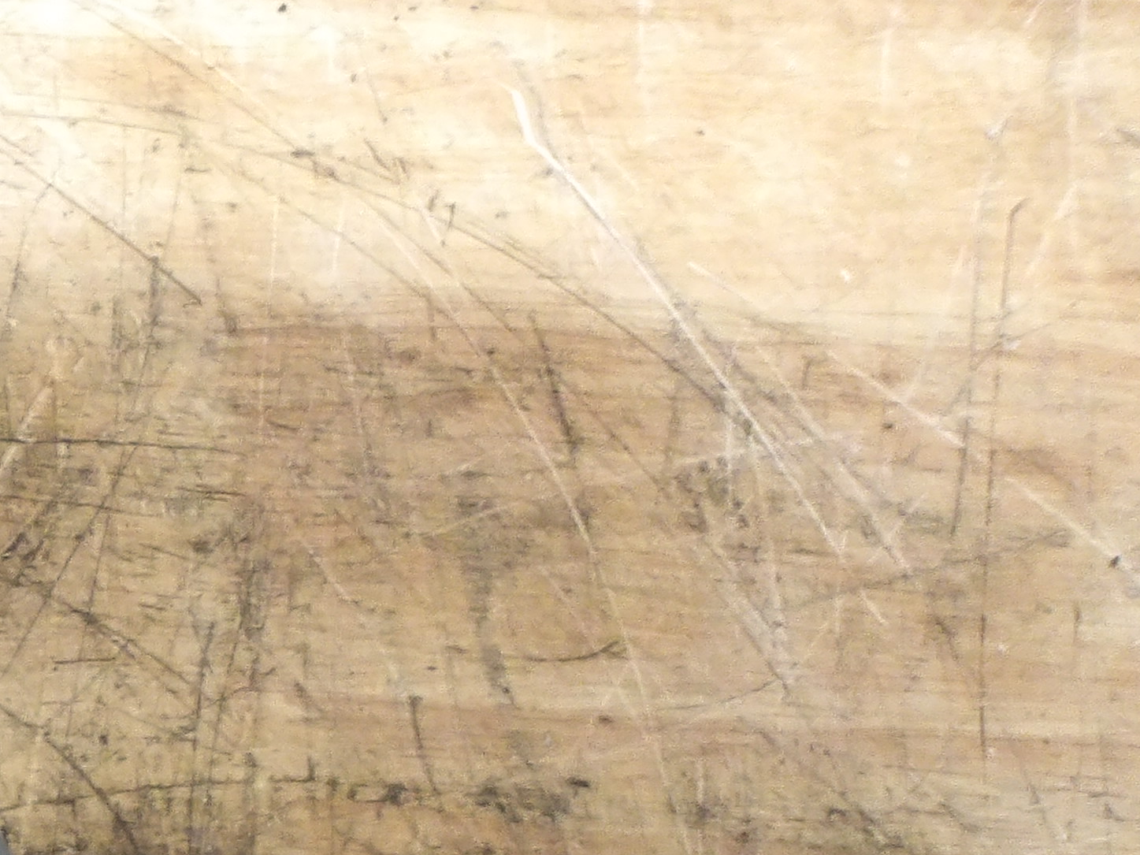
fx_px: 2832
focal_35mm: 86
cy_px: 1096
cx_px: -567
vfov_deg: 16.3
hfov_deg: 19.8
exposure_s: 1/60
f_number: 3
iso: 570
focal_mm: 4.9
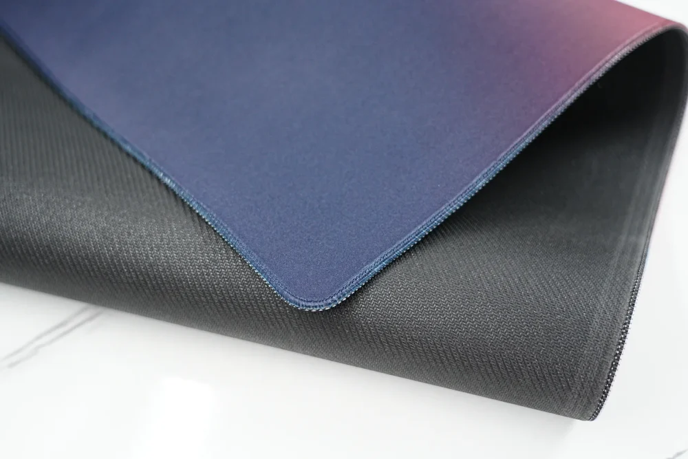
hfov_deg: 40.3
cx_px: 344
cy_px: 230
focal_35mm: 49
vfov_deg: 27.5
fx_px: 937
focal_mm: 49
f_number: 4
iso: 1000
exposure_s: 1/50
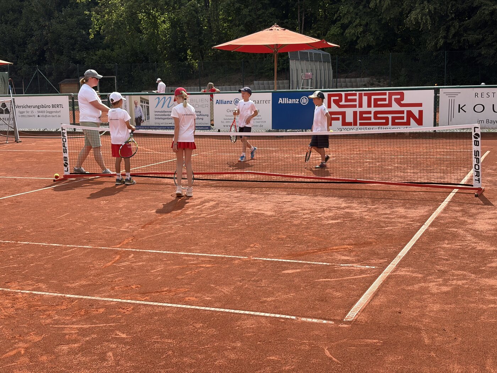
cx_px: 248
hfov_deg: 36.8
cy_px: 186
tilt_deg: -7.5
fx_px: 747
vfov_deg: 28.0
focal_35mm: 52
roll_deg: +1.0
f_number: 1.6
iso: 32
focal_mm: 5.96
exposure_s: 1/2283
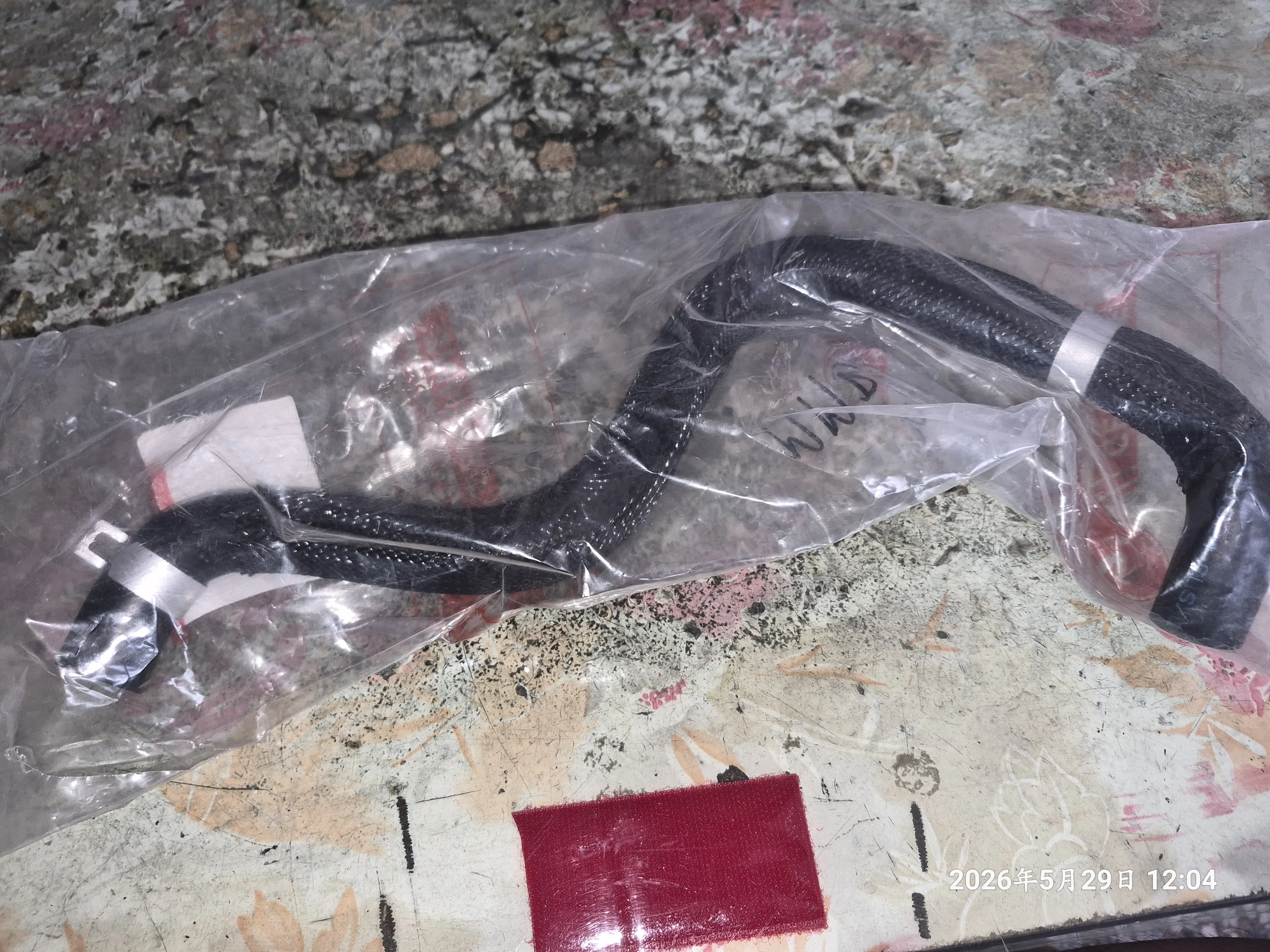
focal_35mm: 23
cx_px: 635
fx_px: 844
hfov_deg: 73.9
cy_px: 476
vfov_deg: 58.9
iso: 160
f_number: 1.8
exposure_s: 1/24
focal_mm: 5.4
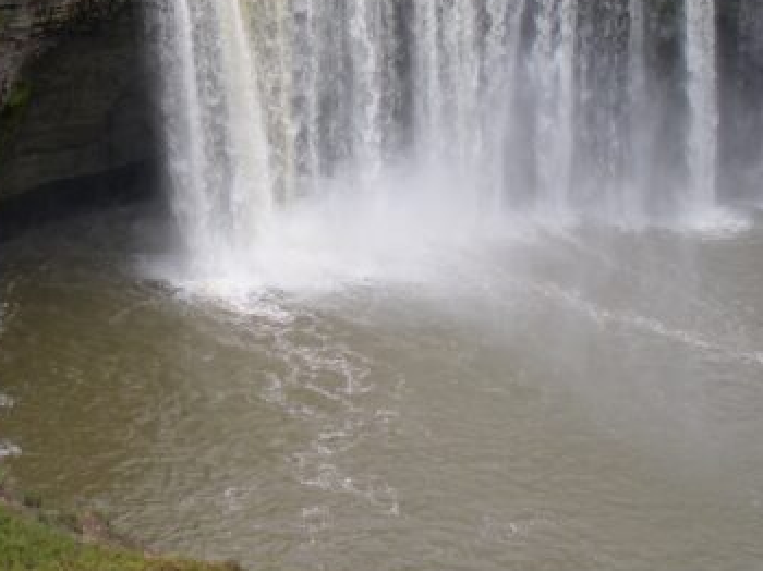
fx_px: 1740
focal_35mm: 79
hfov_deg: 24.7
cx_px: 283
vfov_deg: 18.2
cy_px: 2
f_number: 3.5
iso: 64
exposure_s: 1/248
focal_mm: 6.3
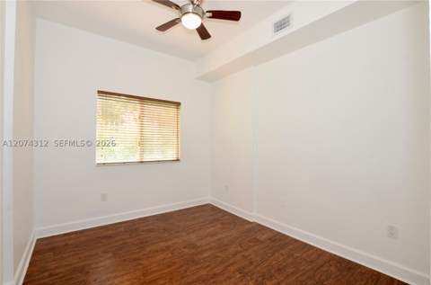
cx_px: 216
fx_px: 179
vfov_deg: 77.0
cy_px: 142
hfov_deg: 100.6
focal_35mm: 15
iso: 200
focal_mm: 10
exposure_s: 1/15
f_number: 8
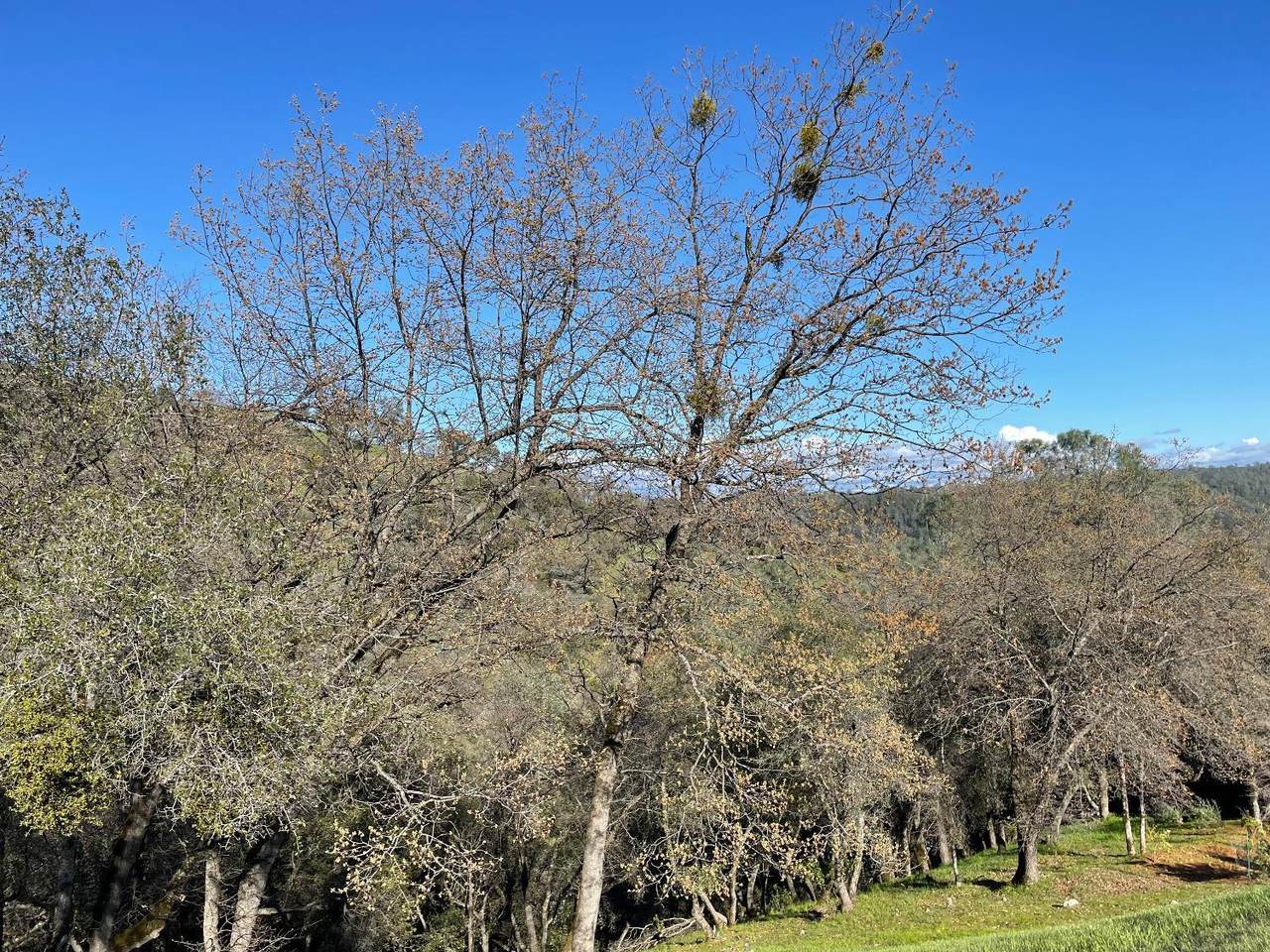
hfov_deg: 67.3
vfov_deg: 53.1
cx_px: 635
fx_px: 954
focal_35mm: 26
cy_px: 476
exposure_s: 1/2817
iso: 32
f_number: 1.6
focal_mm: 4.2
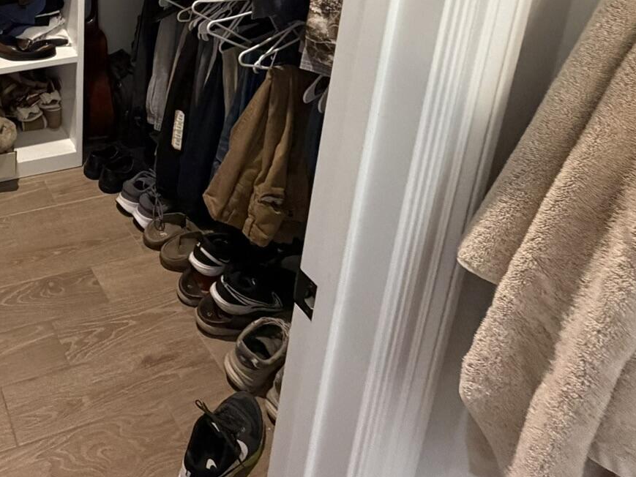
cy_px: -59
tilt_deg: -14.7
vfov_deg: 35.9
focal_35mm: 33
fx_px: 606
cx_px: 23
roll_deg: -0.8
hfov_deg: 47.5
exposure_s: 1/60
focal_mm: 2.22
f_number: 2.2
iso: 500
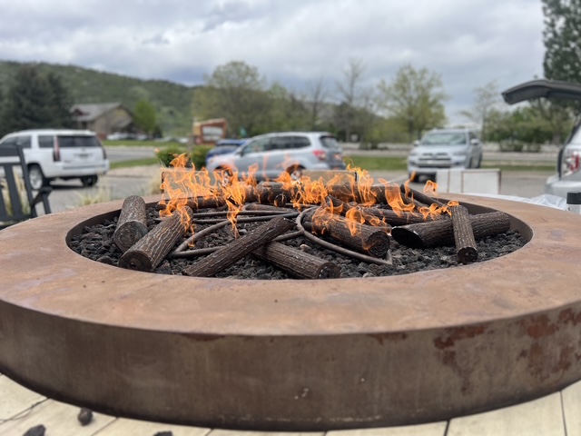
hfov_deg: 67.3
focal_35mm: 26
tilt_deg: -9.8
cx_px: 290
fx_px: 436
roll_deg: +0.0
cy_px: 218
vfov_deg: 53.1
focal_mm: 5.7
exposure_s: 1/3165
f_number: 1.5
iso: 50
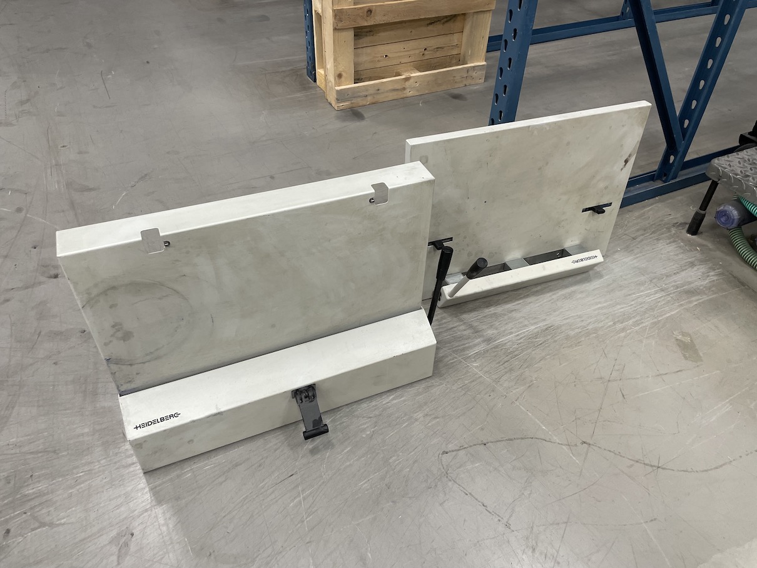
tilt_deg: -42.0
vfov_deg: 53.0
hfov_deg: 67.3
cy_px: 284
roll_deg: -0.5
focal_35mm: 26
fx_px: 568
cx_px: 378
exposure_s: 1/100
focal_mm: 4.2
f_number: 1.6
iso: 100
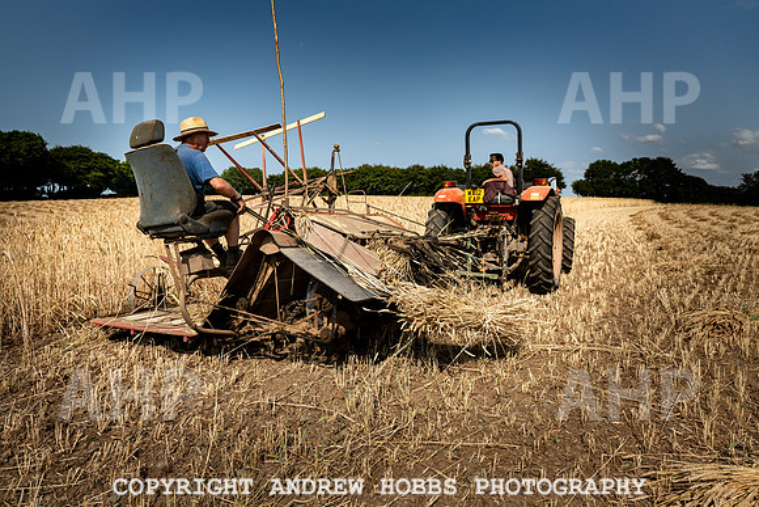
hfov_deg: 73.7
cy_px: 254
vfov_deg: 53.2
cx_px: 380
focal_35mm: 24
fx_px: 506
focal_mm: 24
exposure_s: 1/1600
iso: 64
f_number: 5.6
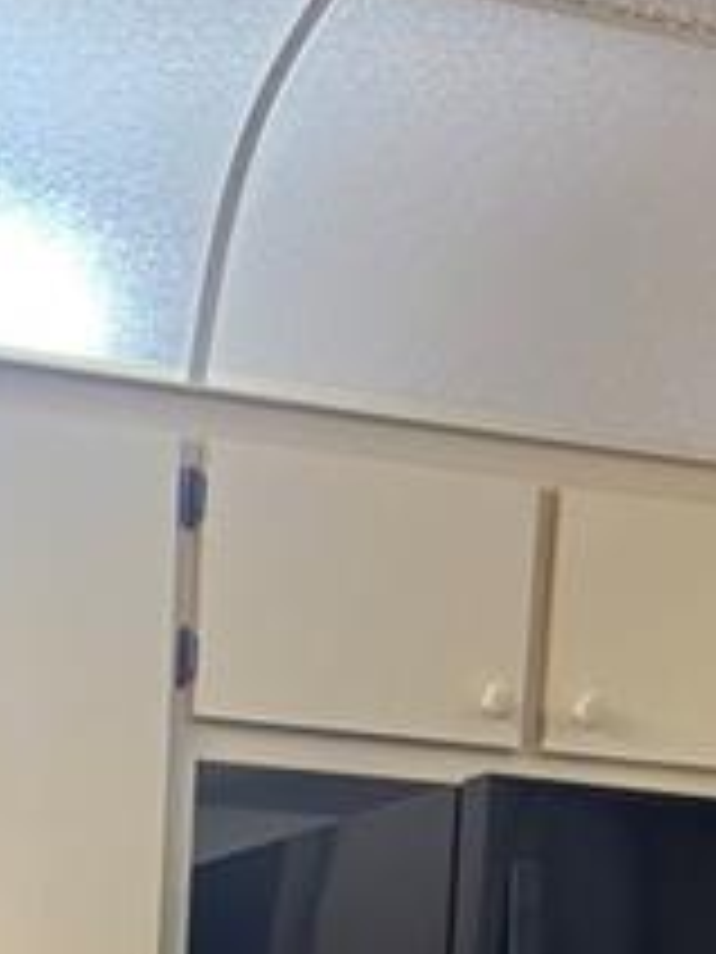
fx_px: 2592
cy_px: 1566
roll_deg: -4.0
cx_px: -131
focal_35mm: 94
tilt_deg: -8.8
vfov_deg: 17.9
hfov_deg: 15.2
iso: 160
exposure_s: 1/60
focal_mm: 5.96
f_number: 1.6
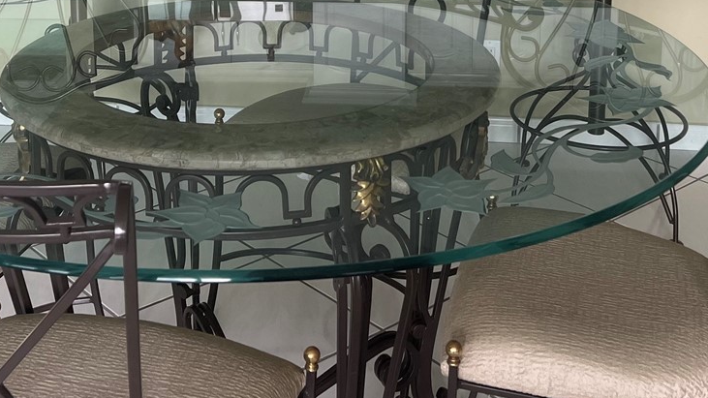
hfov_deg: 33.8
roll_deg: -0.5
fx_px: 1164
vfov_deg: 18.2
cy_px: -107
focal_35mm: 62
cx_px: 336
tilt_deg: -11.2
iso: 64
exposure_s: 1/140
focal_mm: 5.7
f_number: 1.5
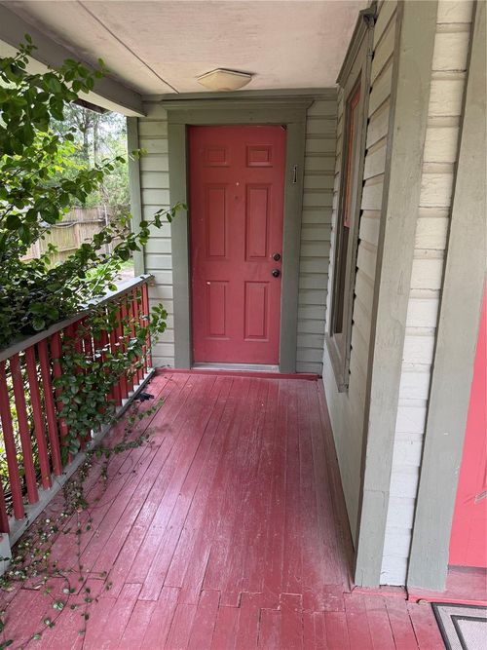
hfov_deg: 56.8
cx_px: 244
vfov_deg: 71.6
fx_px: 450
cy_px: 325
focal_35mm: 24
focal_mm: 6.76
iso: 125
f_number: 1.78
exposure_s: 1/237
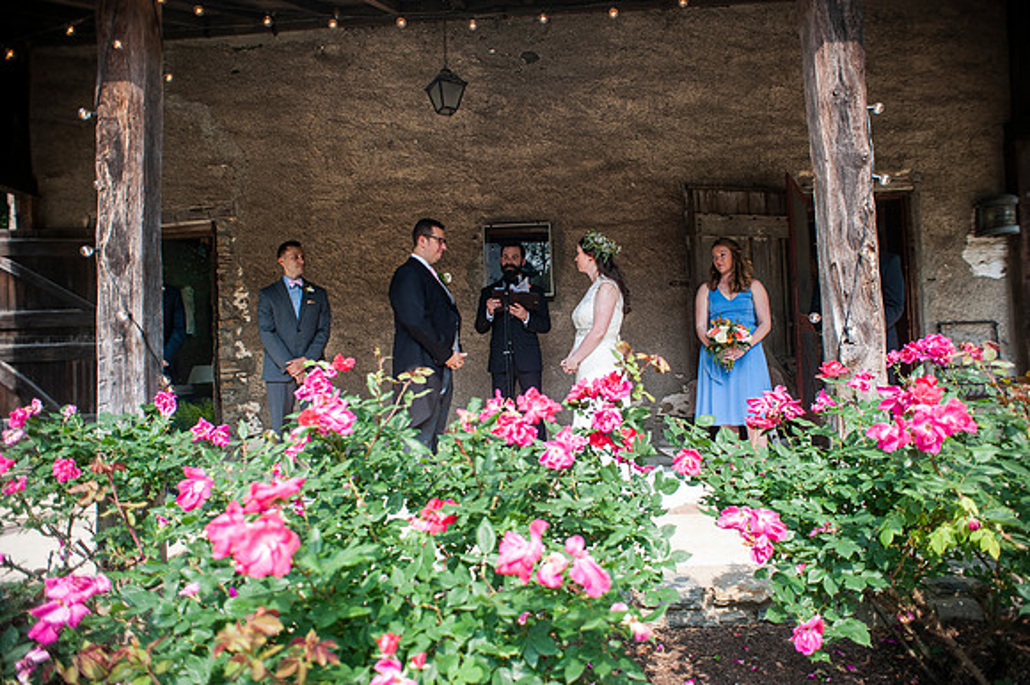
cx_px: 515
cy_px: 342
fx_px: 572
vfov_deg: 61.9
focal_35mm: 20
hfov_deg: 84.0
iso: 320
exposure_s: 1/800
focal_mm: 20
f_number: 3.2
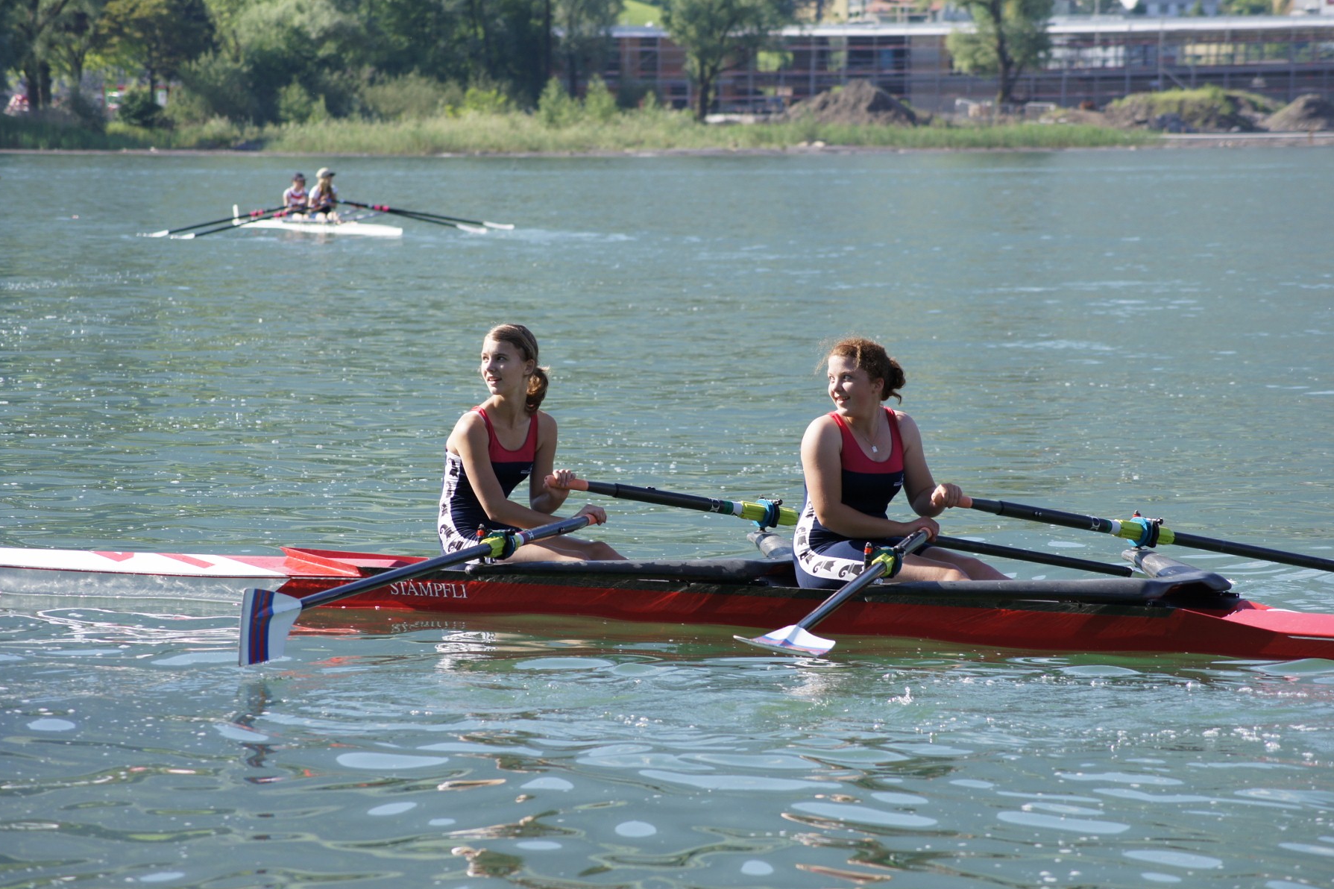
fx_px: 5872
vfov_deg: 8.7
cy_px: 447
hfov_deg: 13.0
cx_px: 664
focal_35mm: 159
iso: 200
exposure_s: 1/500
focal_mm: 105
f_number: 5.6
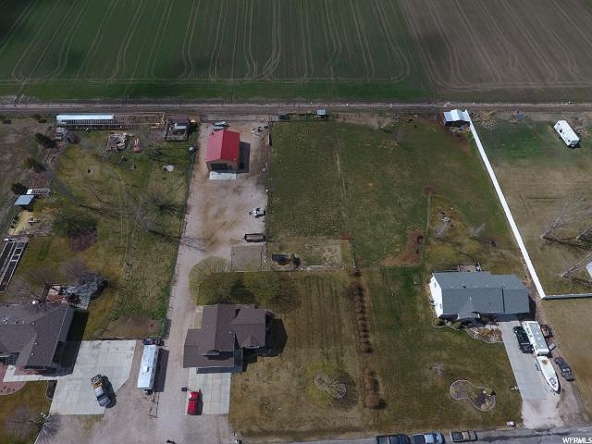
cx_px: 296
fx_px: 342
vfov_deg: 66.0
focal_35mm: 20
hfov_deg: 81.7
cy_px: 222
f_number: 2.8
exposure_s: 1/1538
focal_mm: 3.61
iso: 100
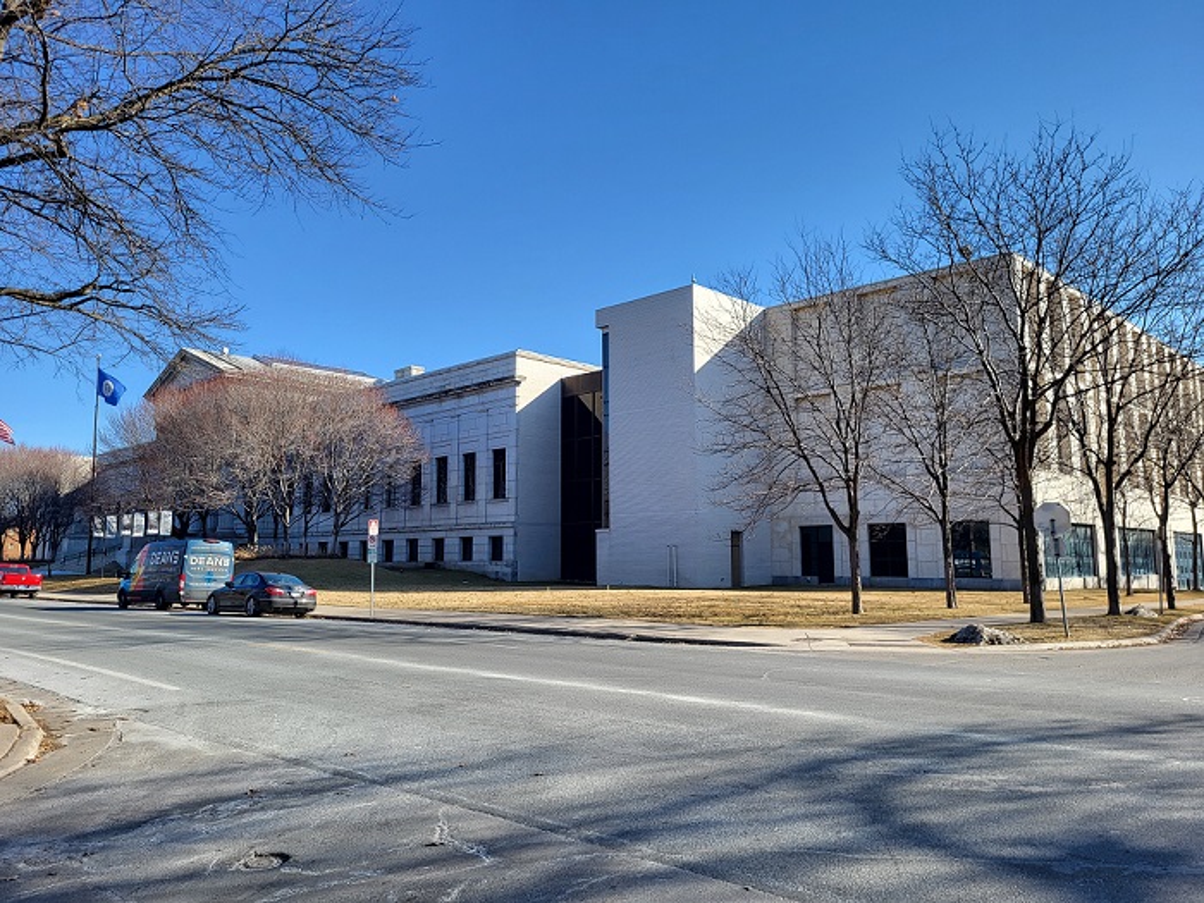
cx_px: 602
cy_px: 452
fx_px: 904
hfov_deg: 67.3
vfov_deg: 53.1
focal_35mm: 26
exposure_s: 1/873
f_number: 1.8
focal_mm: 5.4
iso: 40
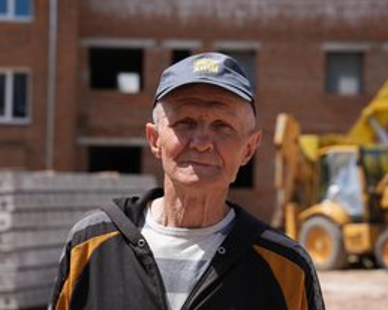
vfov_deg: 15.4
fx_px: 1148
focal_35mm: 100
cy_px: 149
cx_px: 201
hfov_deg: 19.2
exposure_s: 1/640
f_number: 5
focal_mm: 69
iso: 100
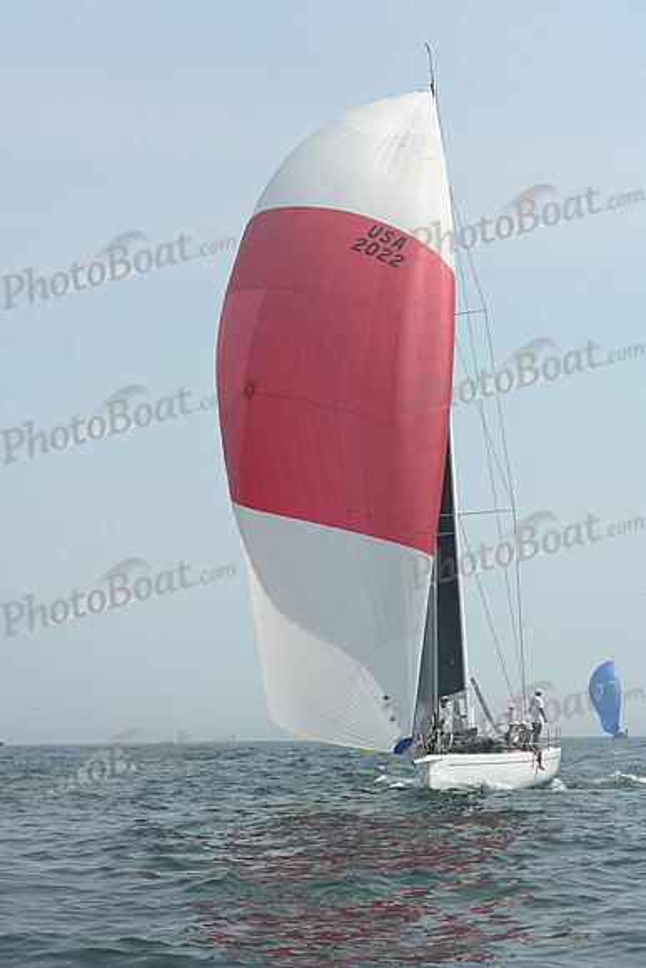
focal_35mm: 90
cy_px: 484
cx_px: 323
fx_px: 2421
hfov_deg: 15.2
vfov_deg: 22.6
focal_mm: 90
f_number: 8
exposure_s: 1/1250
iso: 320
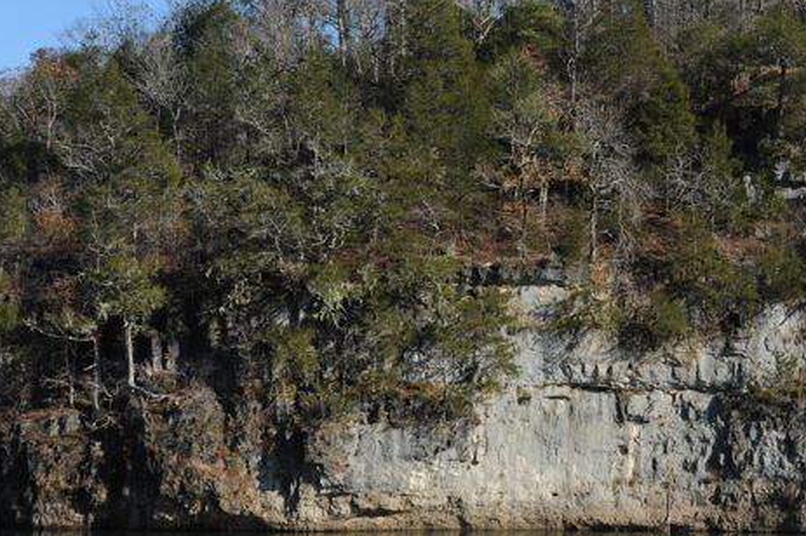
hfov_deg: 26.4
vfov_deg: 17.9
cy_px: 238
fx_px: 1700
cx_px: 574
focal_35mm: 76
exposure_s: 1/320
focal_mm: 44
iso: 200
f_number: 10
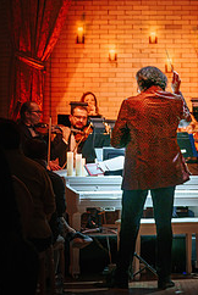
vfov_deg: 15.7
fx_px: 1069
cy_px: 126
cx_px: 159
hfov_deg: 10.5
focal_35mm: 130
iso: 1000
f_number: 2.8
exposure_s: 1/60
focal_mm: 70
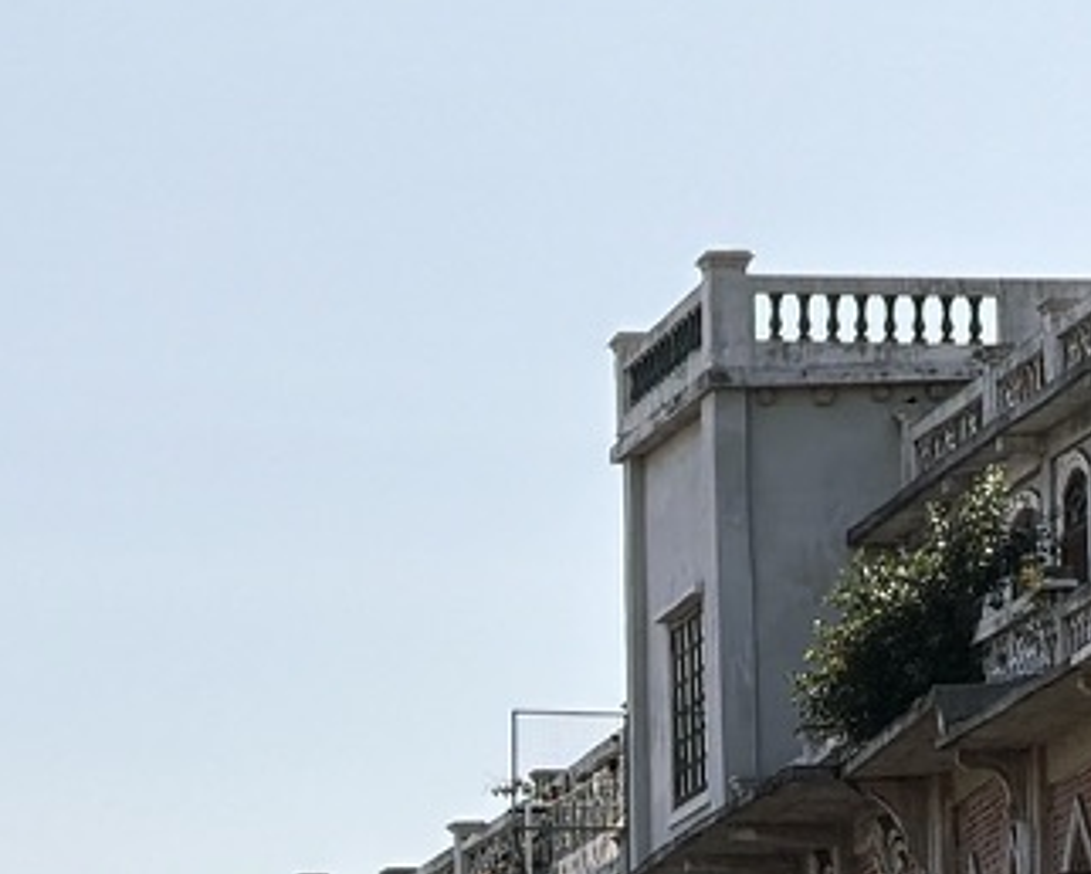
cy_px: 1236
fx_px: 10016
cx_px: -37
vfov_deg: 5.0
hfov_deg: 6.2
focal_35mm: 310
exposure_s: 1/1017
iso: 20
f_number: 2.8
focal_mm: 16.89
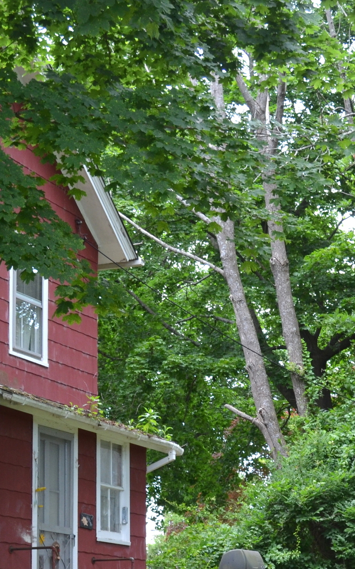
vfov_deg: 20.2
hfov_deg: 12.8
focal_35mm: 102
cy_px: 441
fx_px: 1579
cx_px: 248
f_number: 5.6
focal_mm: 28
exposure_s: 1/125
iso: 360
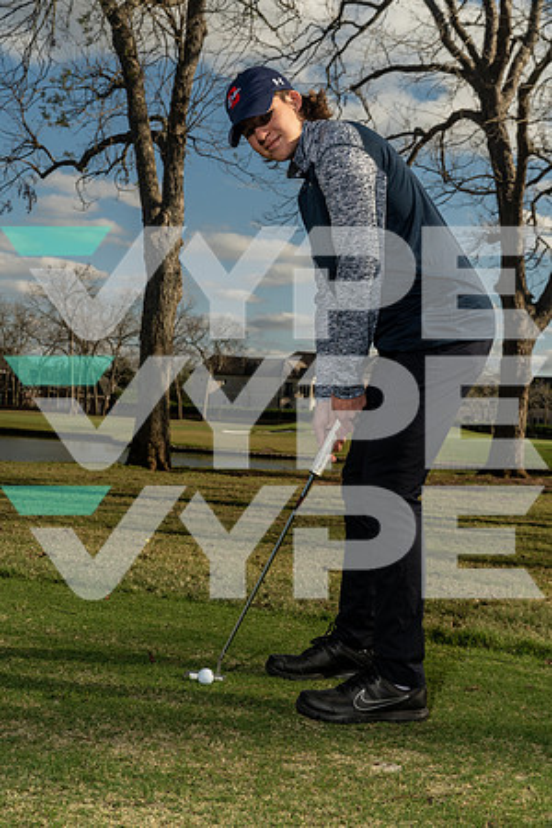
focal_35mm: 44
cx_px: 276
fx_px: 1012
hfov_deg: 30.5
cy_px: 414
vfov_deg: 44.5
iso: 500
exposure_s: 1/200
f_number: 8
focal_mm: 44
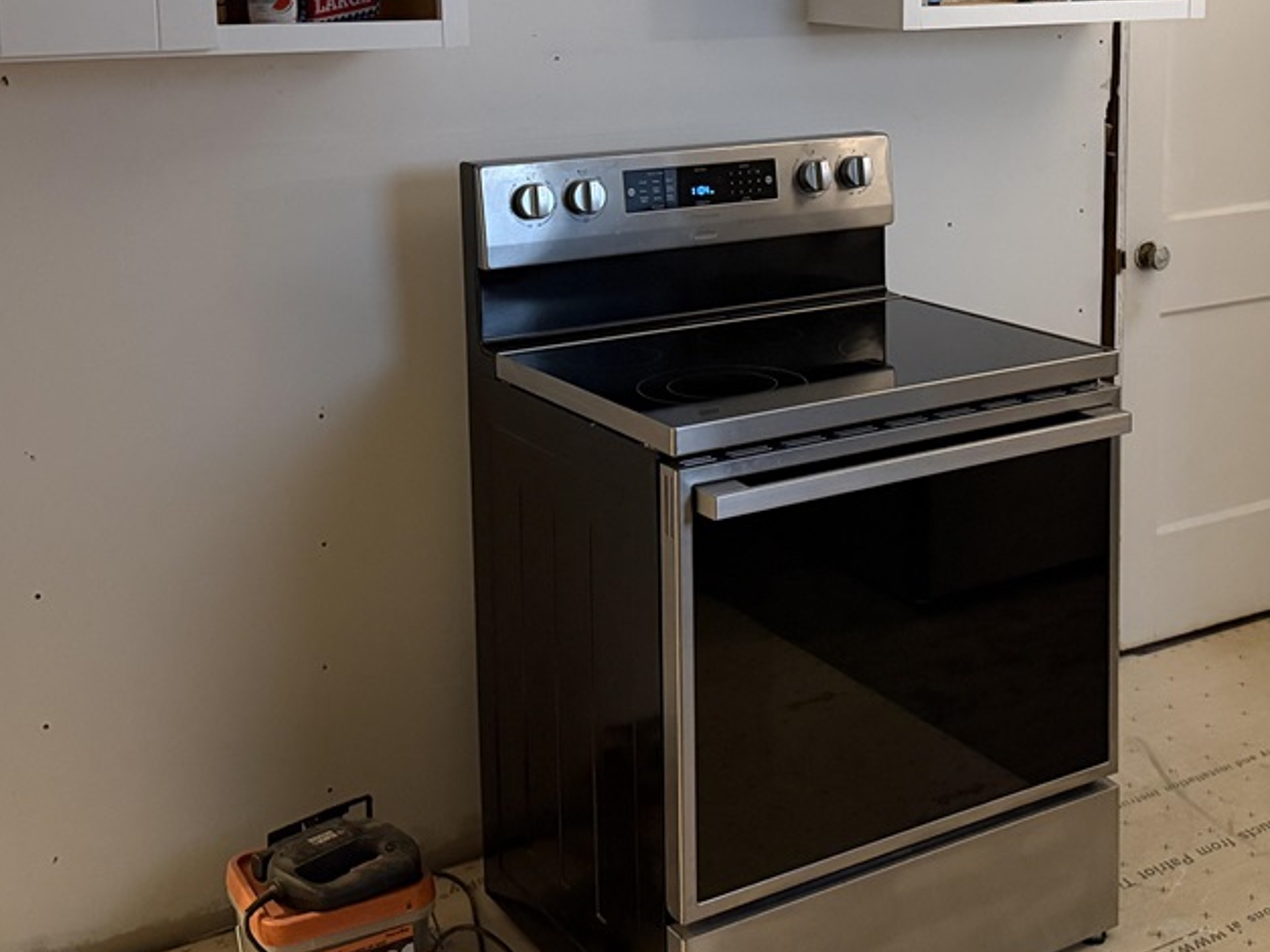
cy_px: 187
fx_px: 1797
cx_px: 849
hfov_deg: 38.5
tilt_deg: -8.2
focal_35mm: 49
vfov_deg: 29.0
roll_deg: +0.2
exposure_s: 1/40
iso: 800
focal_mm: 6.76
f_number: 1.78
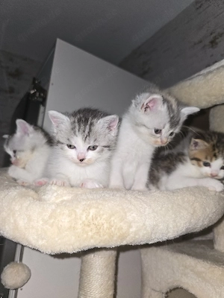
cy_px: 149
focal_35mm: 23
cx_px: 112
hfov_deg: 58.9
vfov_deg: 73.9
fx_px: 198
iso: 100
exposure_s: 1/24
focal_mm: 6.3
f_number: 1.7
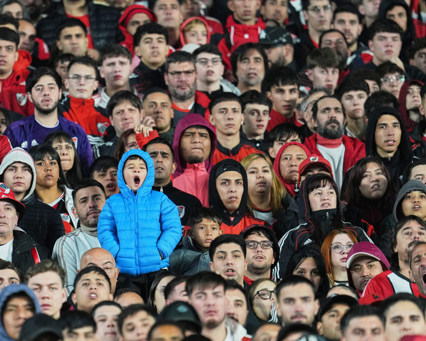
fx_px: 5319
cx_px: 127
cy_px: 188
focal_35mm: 422
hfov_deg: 4.6
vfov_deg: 3.7
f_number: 2.8
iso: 1600
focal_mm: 300
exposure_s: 1/400
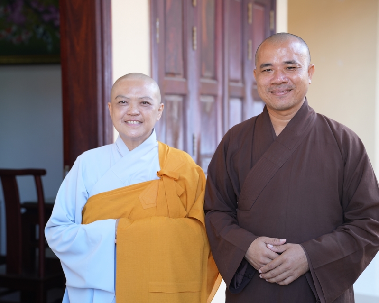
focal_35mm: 63
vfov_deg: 24.2
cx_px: 207
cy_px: 153
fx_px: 707
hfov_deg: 30.0
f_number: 2.8
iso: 400
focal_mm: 55
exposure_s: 1/125
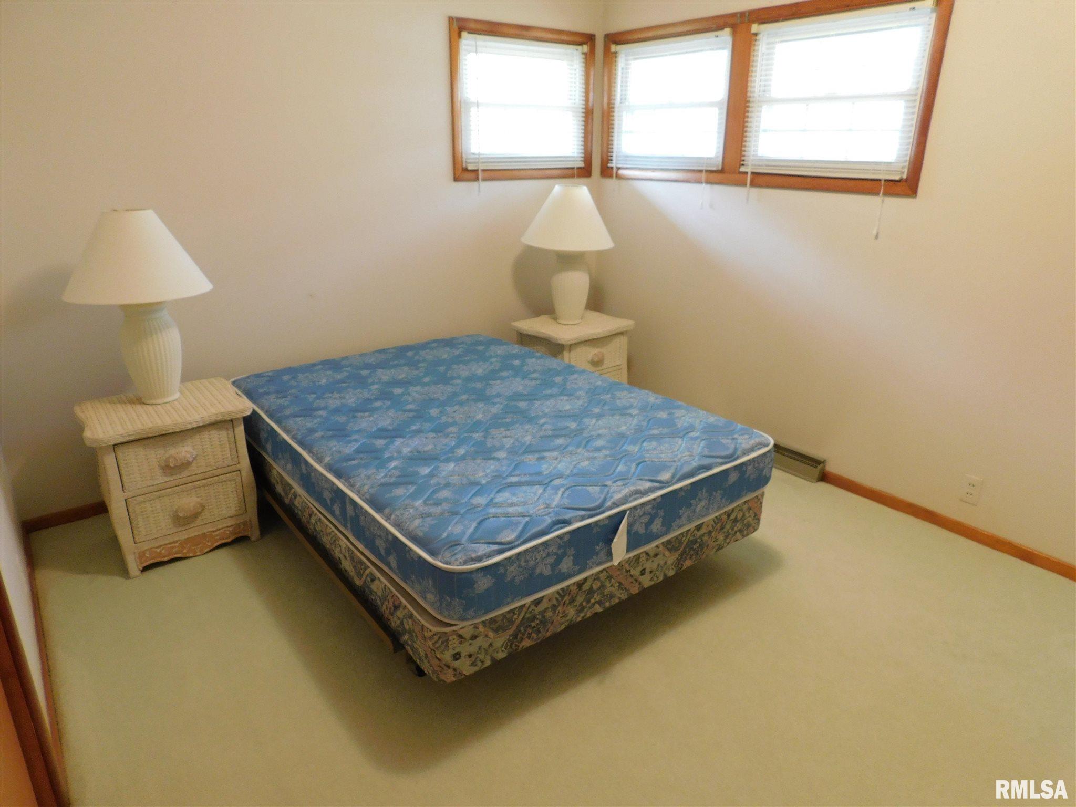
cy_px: 404
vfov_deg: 58.9
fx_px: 715
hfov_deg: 73.9
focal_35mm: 23
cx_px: 538
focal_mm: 4
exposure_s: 1/10
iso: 200
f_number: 3
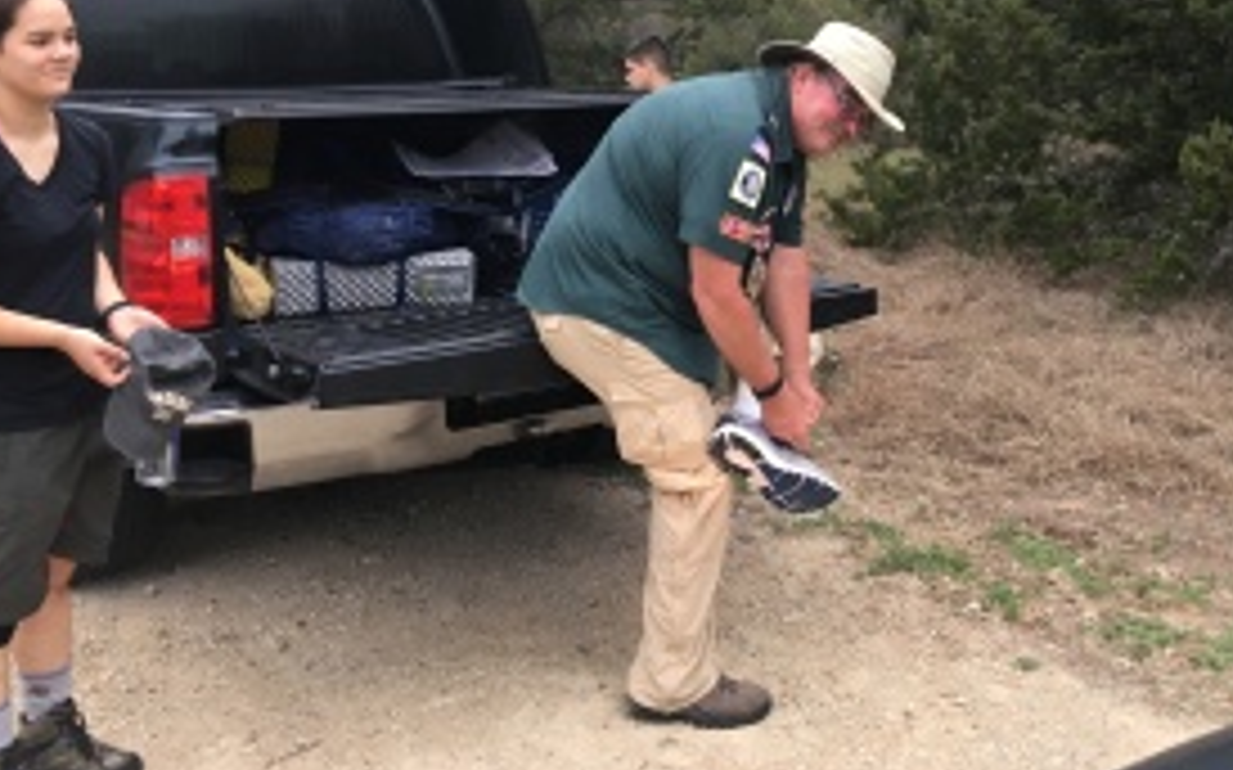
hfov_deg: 48.2
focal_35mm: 41
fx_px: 1377
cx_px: 680
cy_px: 180
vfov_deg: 30.6
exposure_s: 1/30
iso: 25
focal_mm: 4.15
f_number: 2.2
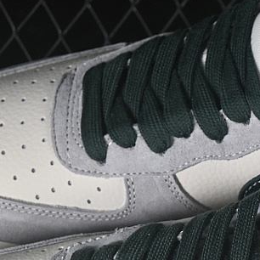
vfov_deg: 7.8
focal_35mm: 225
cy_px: 233
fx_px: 1912
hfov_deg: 7.8
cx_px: 241
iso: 160
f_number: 7.1
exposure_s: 1/80
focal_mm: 50
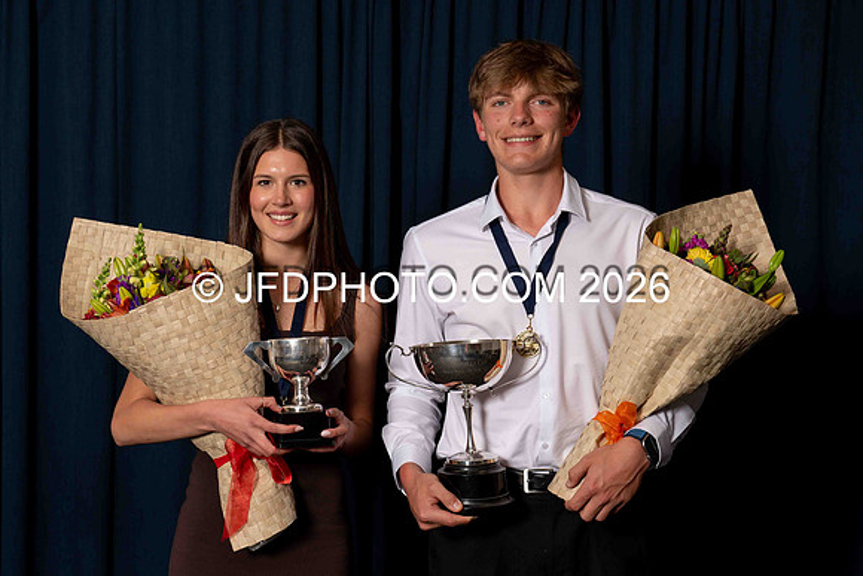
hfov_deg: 32.0
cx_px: 382
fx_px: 1503
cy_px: 257
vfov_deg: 21.7
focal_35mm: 63
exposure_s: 1/200
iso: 200
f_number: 5.6
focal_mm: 56
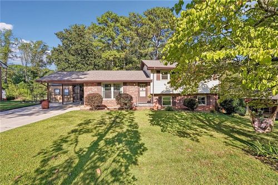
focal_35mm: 16
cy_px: 92
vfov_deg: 72.0
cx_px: 139
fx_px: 127
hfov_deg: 95.0
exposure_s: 1/1250
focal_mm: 16.5
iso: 800
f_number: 8
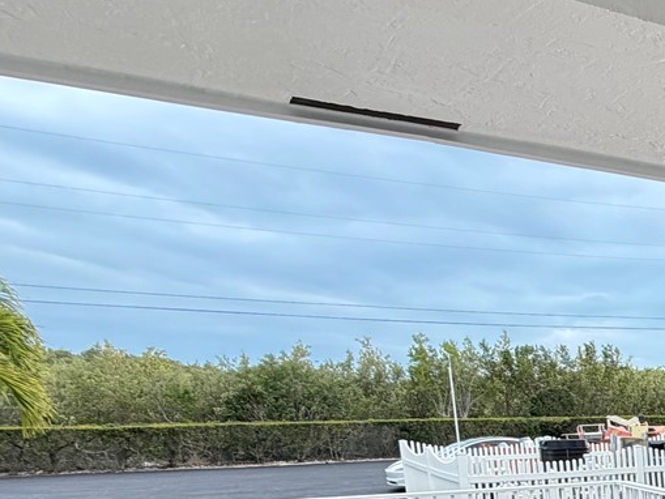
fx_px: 845
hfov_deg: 30.3
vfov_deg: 28.5
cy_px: 602
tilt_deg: -13.0
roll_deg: +0.4
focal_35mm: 44
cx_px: 930
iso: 100
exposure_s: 1/121
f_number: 2.2
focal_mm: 2.22
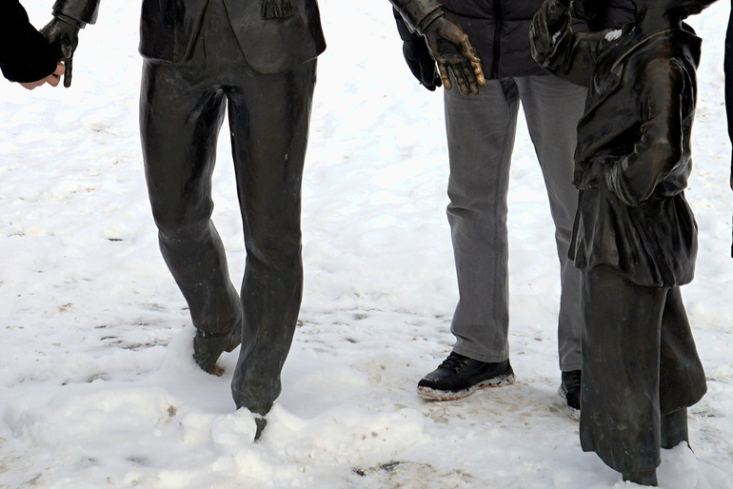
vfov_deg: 12.9
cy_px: -153
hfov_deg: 19.7
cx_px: 198
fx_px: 2098
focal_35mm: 103
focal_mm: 31
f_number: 4.5
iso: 100
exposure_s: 1/1000
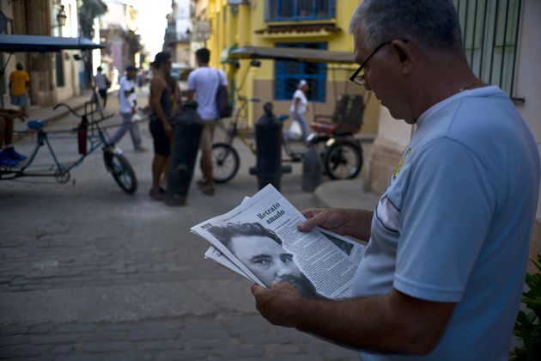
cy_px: 180
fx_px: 526
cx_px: 270
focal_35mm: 35
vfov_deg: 37.9
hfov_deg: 54.4
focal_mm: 35
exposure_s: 1/500
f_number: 2
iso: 100
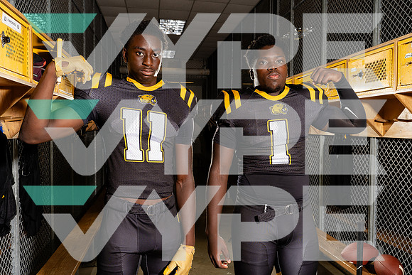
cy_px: 138
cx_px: 206
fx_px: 343
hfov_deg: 61.9
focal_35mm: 30
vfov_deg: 43.6
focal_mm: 30
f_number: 8
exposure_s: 1/250
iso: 100
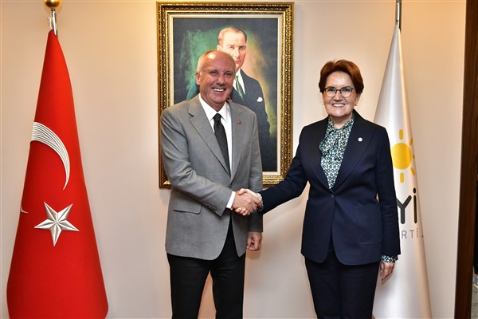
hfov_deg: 53.1
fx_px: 478
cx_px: 239
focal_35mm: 36
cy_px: 160
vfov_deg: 36.9
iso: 1600
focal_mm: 24
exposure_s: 1/180
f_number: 6.7
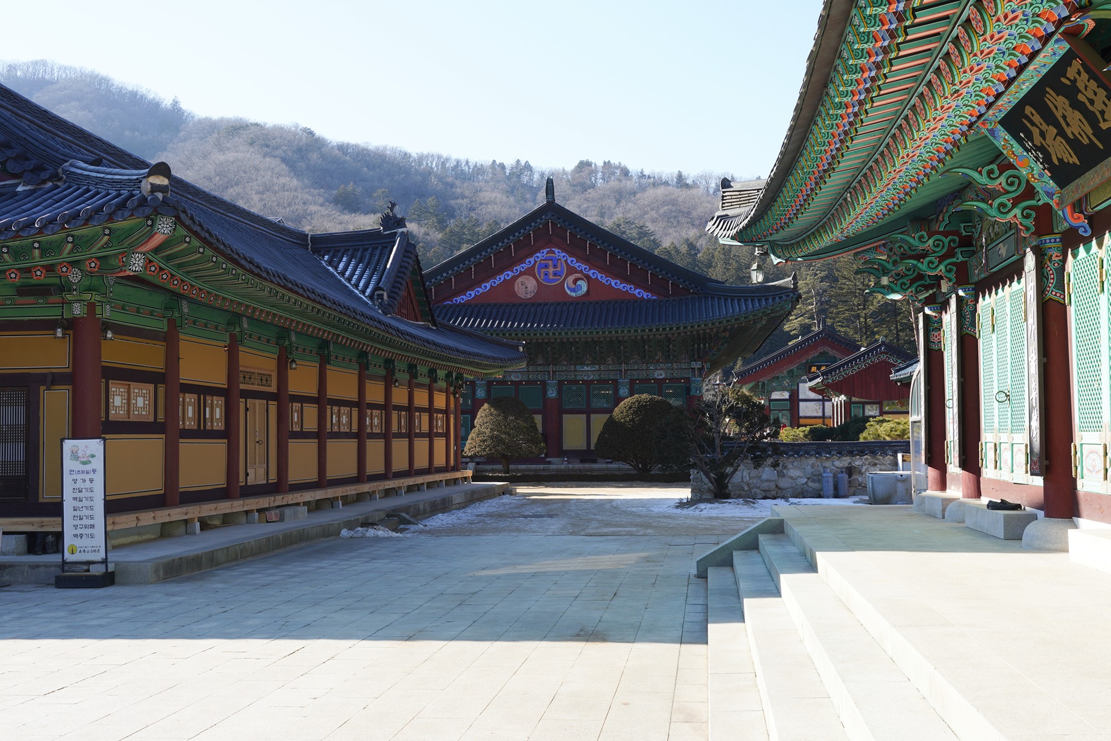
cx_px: 556
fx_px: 1111
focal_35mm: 36
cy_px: 370
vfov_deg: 36.9
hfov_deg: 53.1
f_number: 11
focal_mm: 36
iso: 200
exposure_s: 1/100
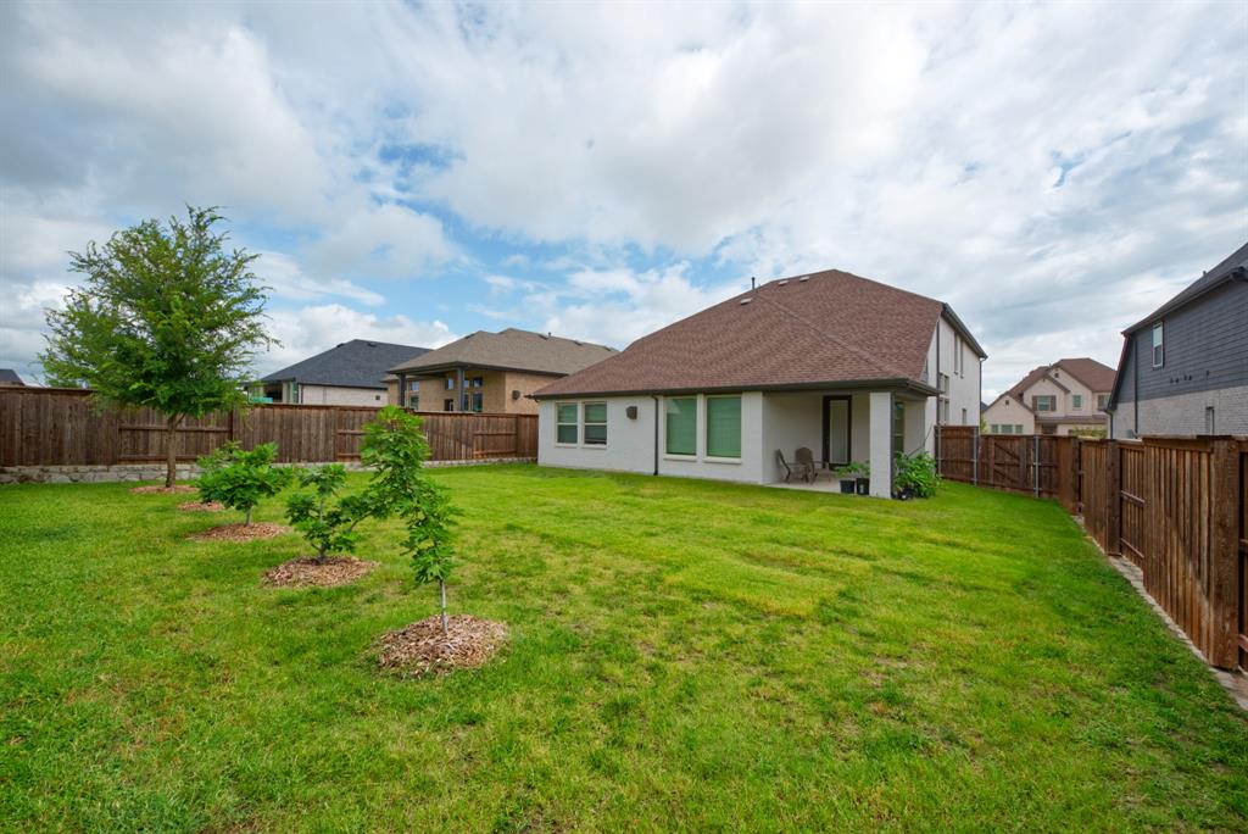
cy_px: 417
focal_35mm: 14
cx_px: 624
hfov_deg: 104.2
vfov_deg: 81.3
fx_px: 486
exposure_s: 1/400
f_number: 10
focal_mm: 14
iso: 200
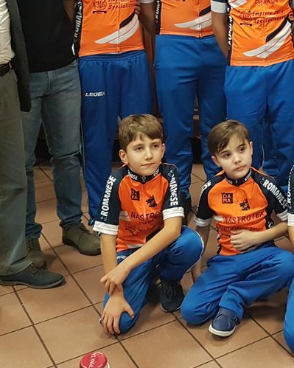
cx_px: 346
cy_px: 44
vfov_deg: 29.8
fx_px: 664
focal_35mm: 61
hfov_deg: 23.0
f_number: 1.7
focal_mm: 4.2
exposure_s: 1/33
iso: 160
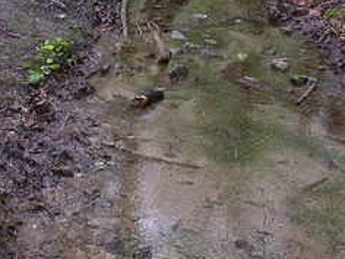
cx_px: -53
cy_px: -40
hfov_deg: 18.2
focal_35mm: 103
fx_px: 1027
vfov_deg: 14.0
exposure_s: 1/64
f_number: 2.8
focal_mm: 5.8
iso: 400
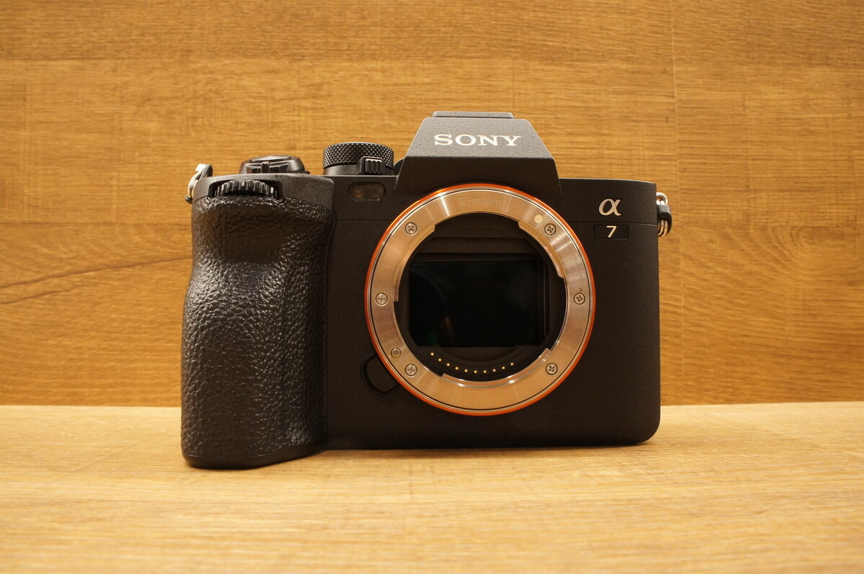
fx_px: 647
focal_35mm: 27
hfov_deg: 67.4
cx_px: 432
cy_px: 287
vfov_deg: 47.8
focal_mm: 18
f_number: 13
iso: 1600
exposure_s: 1/20
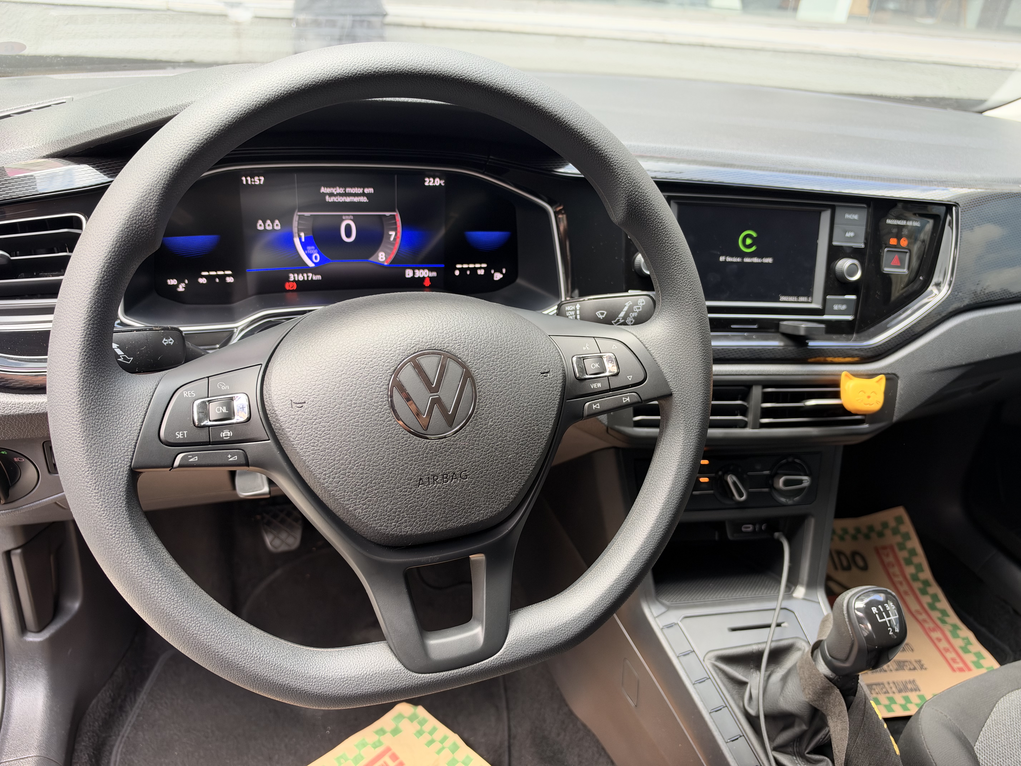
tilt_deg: -29.7
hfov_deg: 71.6
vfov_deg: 56.8
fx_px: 708
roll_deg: -5.2
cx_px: 510
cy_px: 383
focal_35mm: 24
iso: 125
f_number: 1.8
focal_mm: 6.93
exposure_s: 1/120
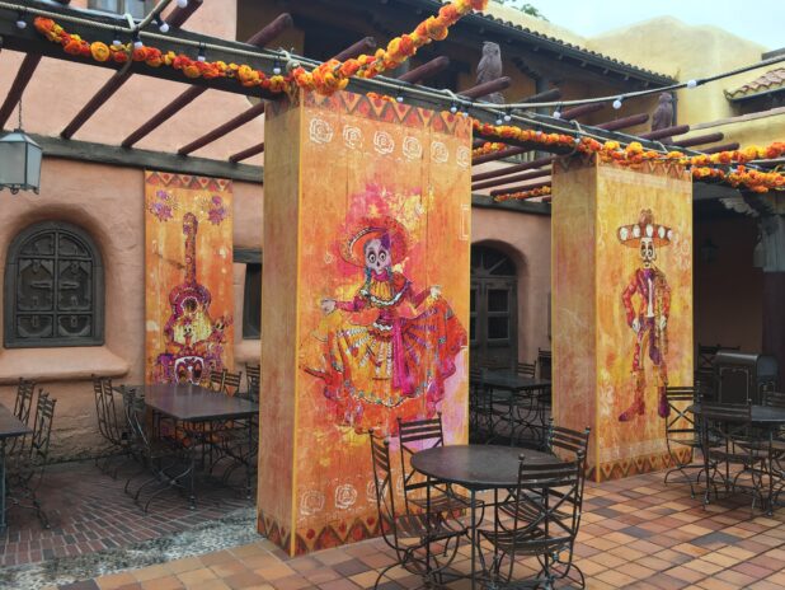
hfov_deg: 61.6
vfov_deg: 48.3
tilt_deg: +2.9
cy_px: 295
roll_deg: -0.1
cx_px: 392
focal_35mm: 29
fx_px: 658
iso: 25
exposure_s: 1/146
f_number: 2.2
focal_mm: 4.15
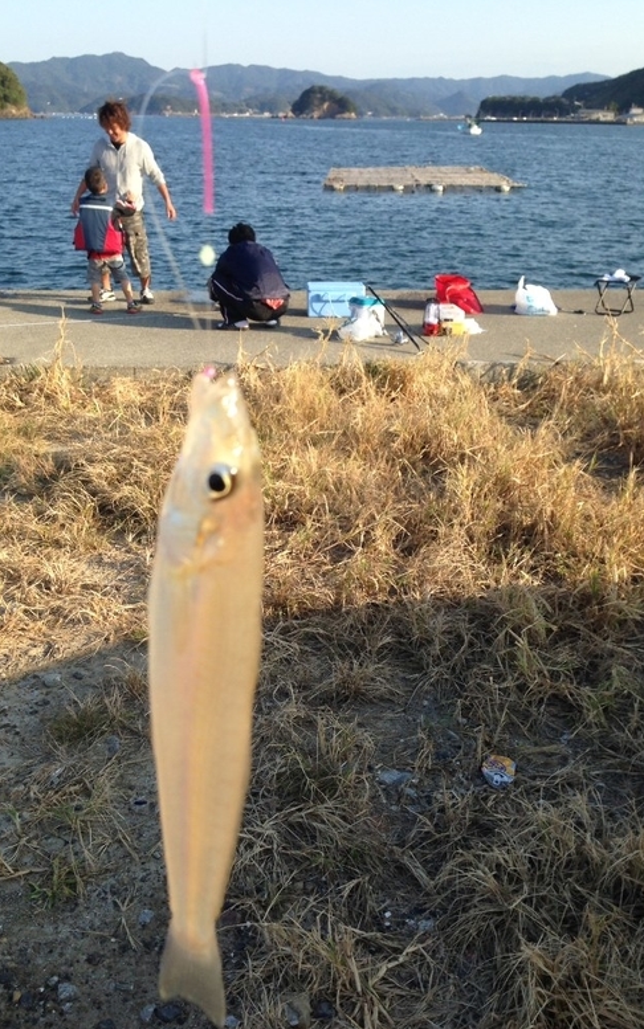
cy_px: 528
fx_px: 1010
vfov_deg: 54.0
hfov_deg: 35.3
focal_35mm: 36
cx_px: 289
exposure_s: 1/695
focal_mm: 4.12
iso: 50
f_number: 2.4
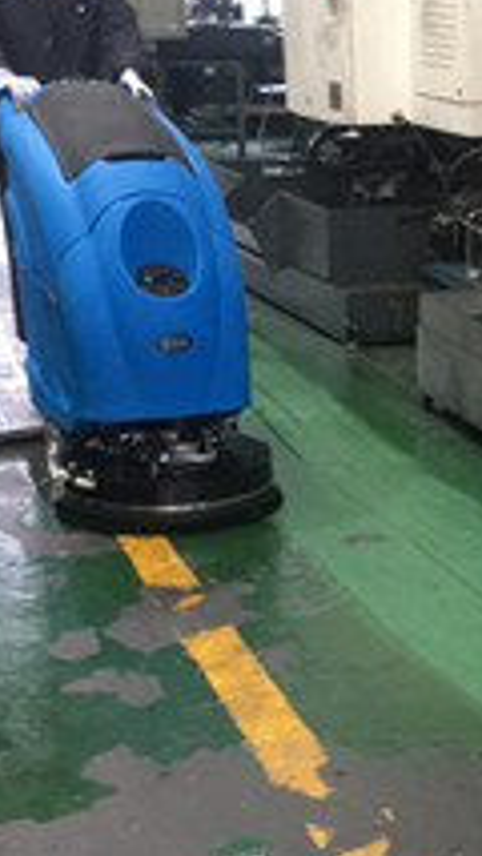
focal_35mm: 75
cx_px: 486
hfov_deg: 15.8
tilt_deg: -21.2
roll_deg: +0.3
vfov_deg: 27.8
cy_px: 641
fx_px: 1702
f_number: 2.2
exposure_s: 1/17
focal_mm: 4.15
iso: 200
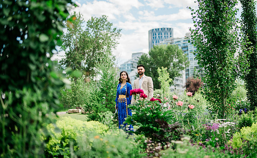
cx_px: 148
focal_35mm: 41
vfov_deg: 30.7
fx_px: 287
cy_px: 60
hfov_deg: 48.1
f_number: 1.2
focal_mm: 35
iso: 125
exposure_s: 1/4000
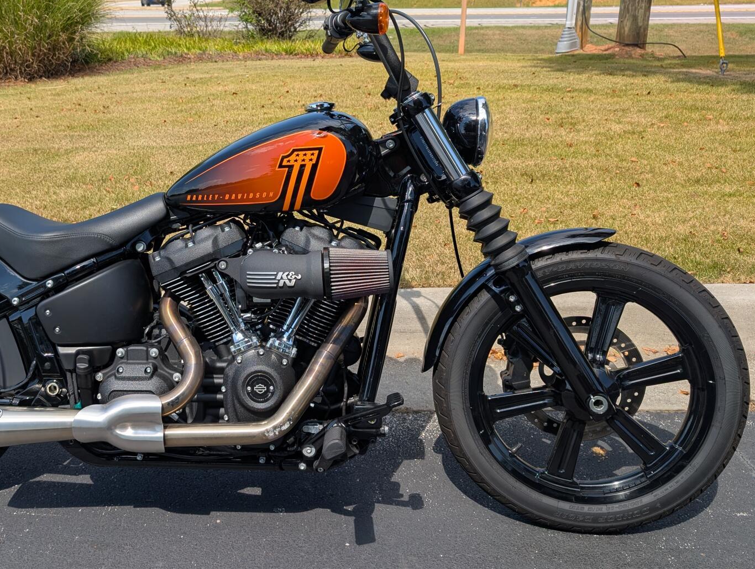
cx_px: 241
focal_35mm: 35
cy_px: 242
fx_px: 765
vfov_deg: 40.7
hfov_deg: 51.4
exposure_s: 1/917
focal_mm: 6.9
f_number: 1.68
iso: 19
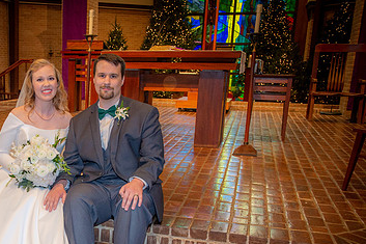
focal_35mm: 46
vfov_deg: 28.6
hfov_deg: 40.8
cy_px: 197
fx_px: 467
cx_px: 67
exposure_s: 1/125
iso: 1600
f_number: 5.6
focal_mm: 28
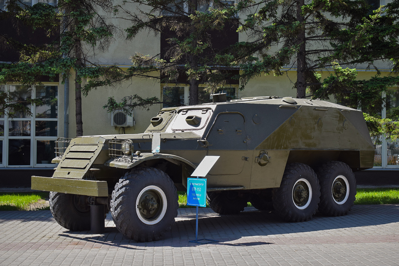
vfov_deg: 23.8
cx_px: 200
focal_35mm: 57
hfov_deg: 35.1
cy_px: 133
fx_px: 632
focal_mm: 38
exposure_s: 1/400
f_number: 5.6
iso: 200
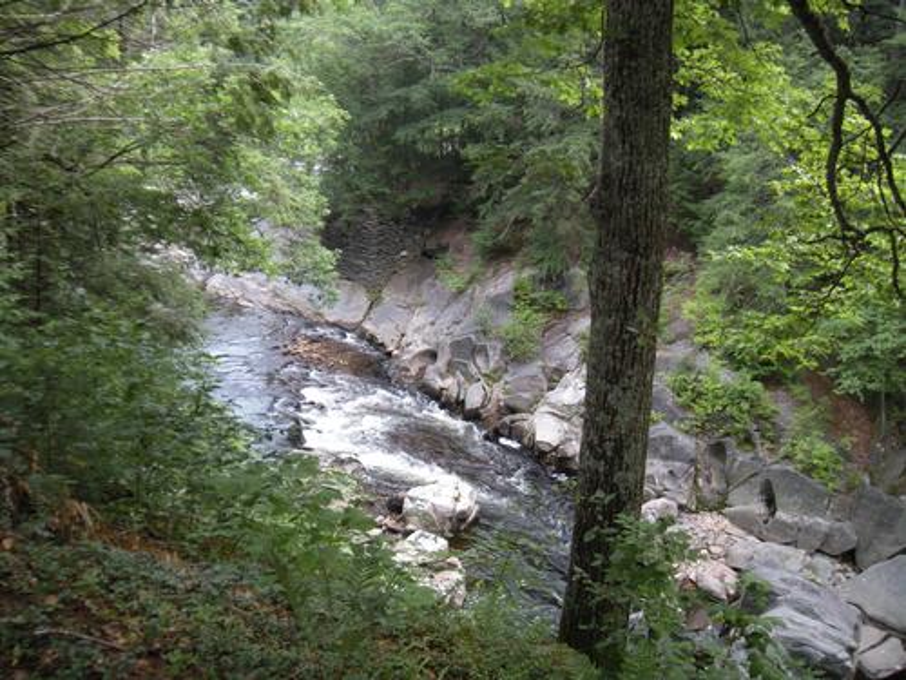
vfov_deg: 40.7
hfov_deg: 52.6
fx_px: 916
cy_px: 340
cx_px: 453
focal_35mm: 35
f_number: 3.8
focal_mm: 5.9
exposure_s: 1/53.2
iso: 77
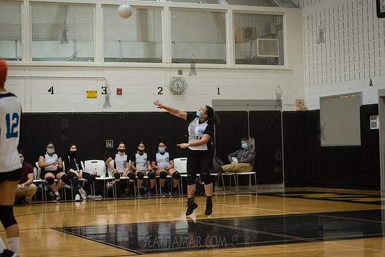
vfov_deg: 17.1
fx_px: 856
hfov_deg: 25.4
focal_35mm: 80
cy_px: 128
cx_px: 192
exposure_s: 1/400
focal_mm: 80
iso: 5000
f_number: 3.2
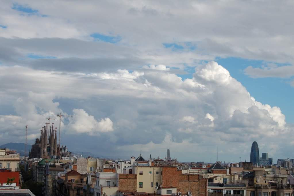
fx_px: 563
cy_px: 98
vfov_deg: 19.7
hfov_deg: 29.3
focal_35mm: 69
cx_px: 147
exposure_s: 1/400
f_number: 10
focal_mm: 46
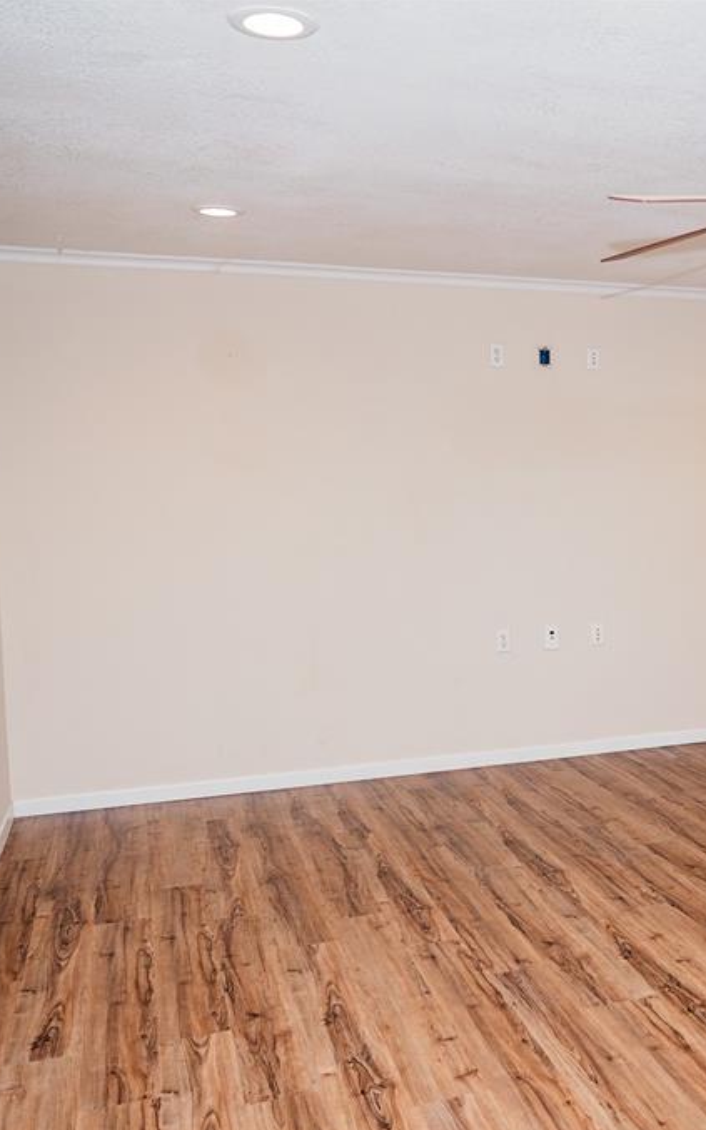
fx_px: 1139
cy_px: 567
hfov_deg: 32.9
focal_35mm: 37
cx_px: 614
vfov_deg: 52.8
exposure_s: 1/200
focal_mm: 24
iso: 400
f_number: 4
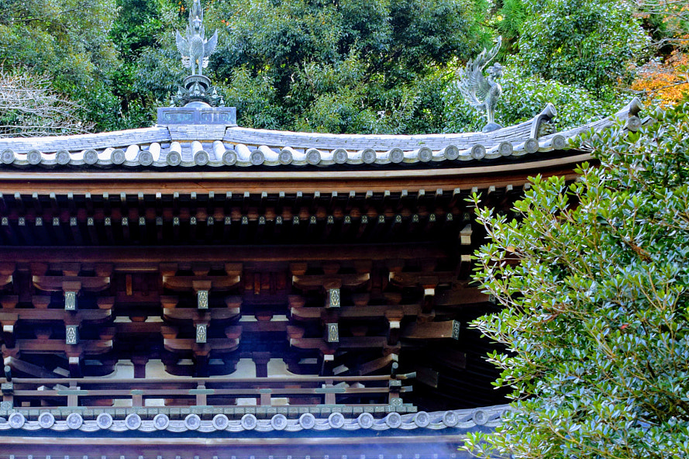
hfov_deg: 24.8
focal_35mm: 81
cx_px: 186
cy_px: 404
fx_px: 1550
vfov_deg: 16.6
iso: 400
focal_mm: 30
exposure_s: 1/125
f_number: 5.6
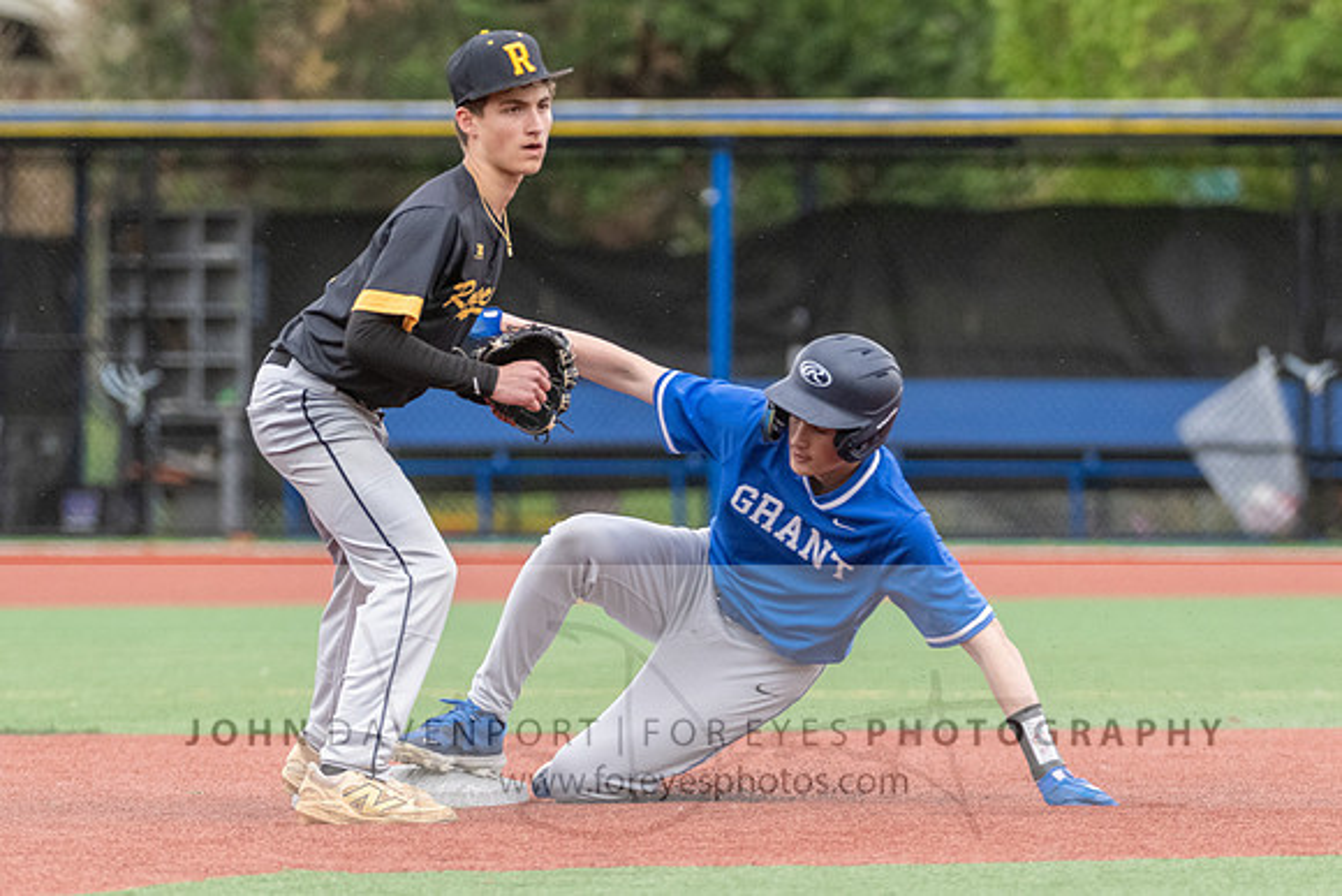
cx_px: 671
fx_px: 17883
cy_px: 585
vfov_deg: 2.9
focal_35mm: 480
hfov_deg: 4.3
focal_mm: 330
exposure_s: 1/1000
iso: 3200
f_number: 5.6
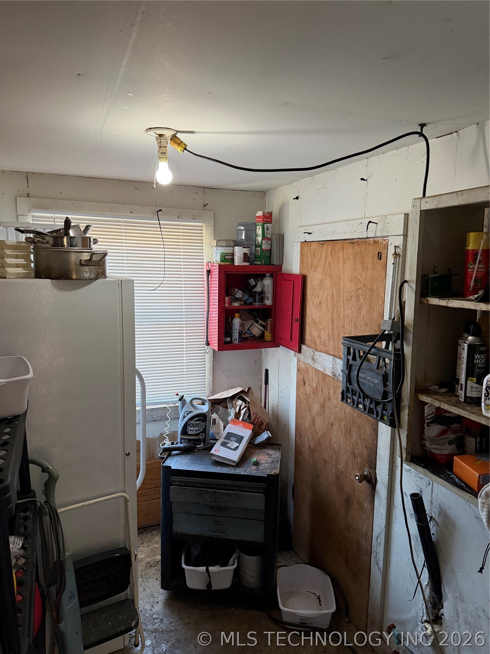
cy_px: 327
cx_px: 245
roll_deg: +0.0
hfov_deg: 56.8
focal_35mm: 24
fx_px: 453
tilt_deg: -9.8
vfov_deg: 71.6
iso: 640
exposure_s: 1/60
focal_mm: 6.76
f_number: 1.78
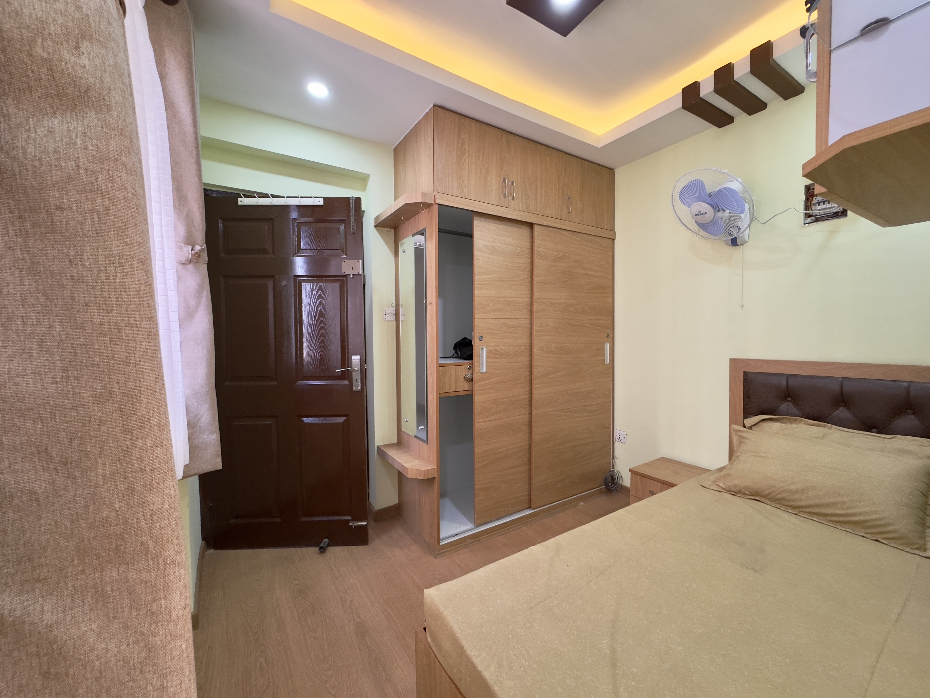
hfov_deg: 102.1
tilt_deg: -2.5
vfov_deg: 85.7
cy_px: 349
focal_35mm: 14
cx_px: 465
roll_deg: +0.0
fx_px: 376
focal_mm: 2.22
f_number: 2.2
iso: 400
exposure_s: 1/50
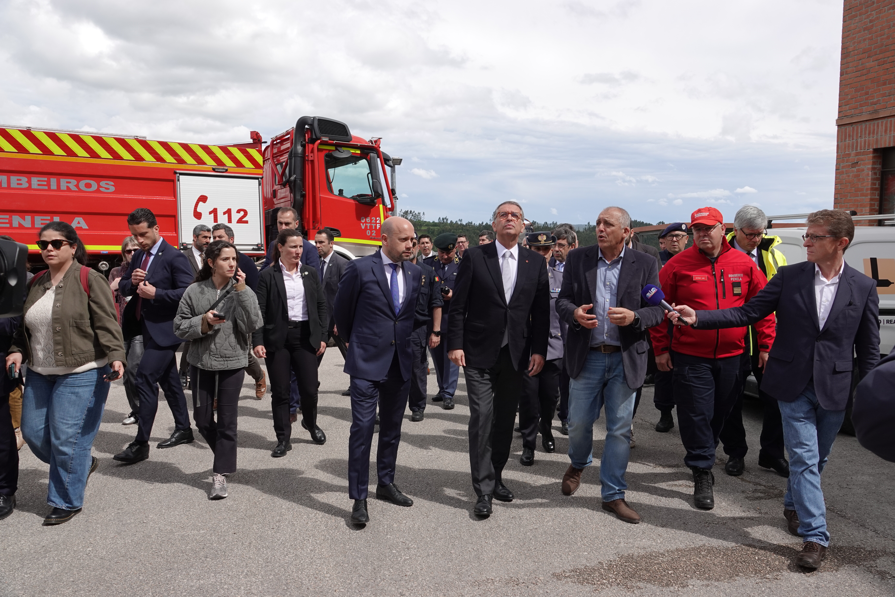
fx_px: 721
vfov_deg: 45.0
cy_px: 298
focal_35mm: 29
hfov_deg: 63.7
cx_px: 448
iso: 100
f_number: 4
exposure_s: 1/800
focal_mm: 10.8
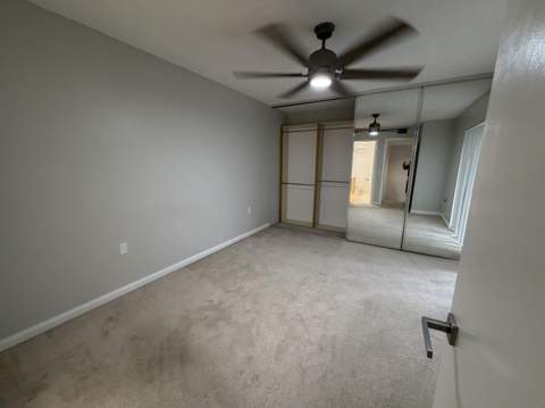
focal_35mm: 14
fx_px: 220
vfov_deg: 85.6
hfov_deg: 102.1
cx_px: 272
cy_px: 204
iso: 250
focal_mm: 2.22
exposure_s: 1/60
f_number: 2.2
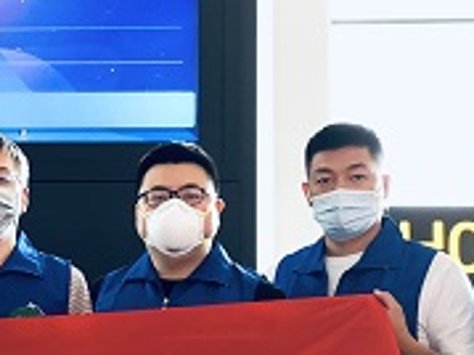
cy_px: 322
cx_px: -77
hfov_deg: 19.1
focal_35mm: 98
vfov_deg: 14.9
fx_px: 1341
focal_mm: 5.58
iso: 100
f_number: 1.8
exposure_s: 1/120
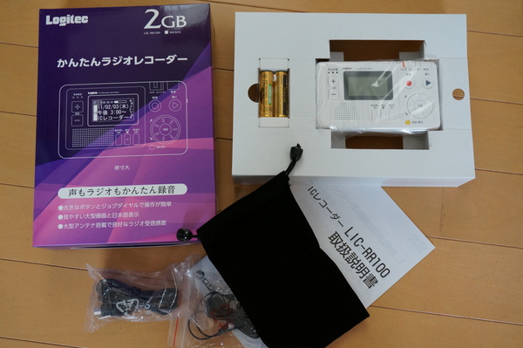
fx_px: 610
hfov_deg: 46.4
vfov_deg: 31.8
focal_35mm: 42
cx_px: 262
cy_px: 174
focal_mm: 28
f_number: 4.5
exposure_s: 1/60
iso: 1250
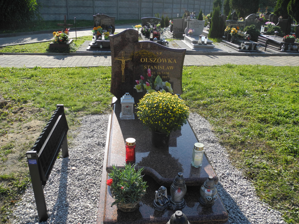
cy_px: 112
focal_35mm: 30
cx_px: 150
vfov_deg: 46.8
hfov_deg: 60.0
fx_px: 259
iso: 100
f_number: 2.8
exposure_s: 1/800
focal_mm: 6.4
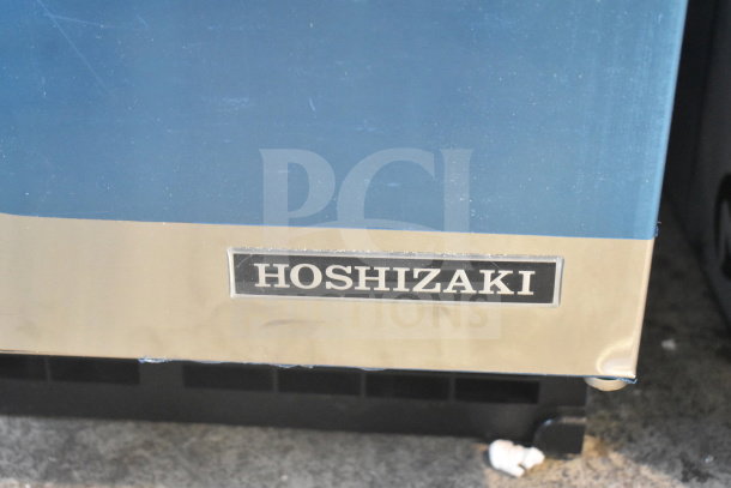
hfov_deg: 31.9
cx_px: 366
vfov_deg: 21.6
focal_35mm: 63
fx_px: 1279
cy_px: 244
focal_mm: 42
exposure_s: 1/125
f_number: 5.6
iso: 6400
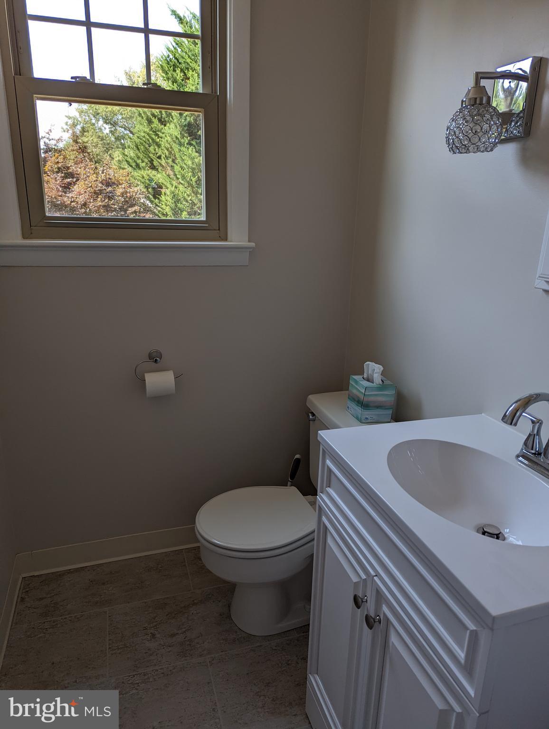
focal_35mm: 24
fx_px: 506
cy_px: 364
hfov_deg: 56.9
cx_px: 274
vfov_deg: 71.5
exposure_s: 1/151
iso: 45
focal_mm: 6.81
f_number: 1.85
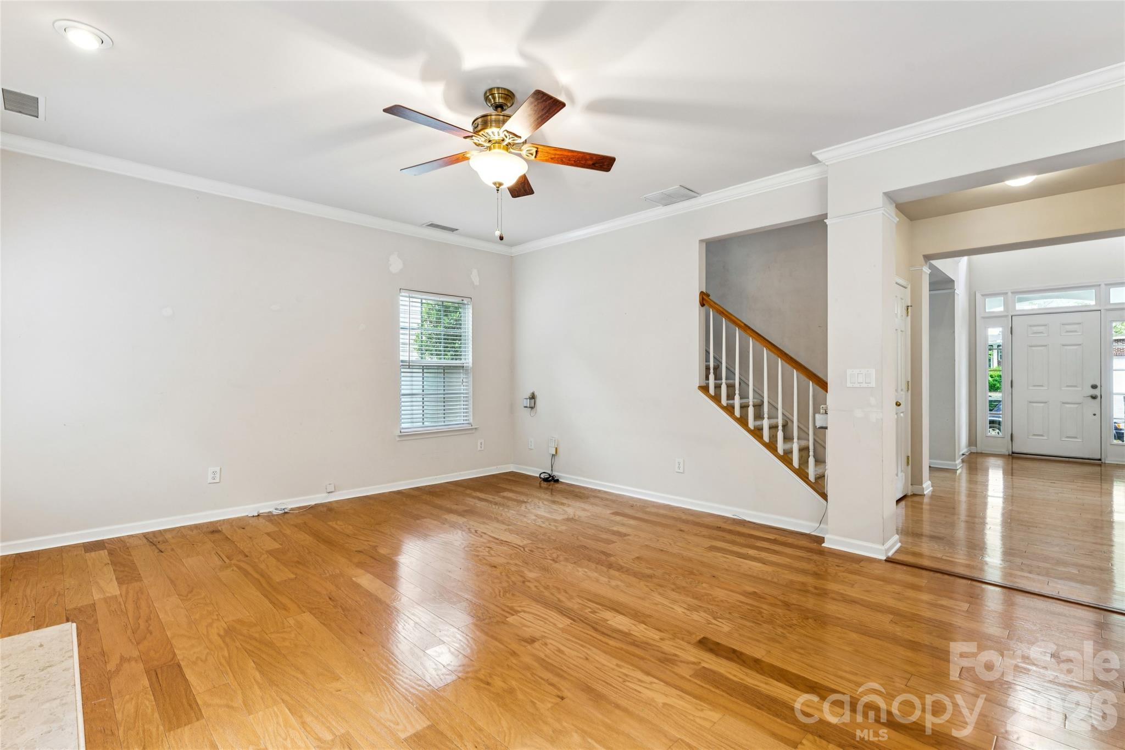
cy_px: 375
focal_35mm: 16
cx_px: 562
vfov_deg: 72.7
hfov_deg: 95.7
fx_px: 509
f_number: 9
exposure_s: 1/2
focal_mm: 16.3
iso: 100
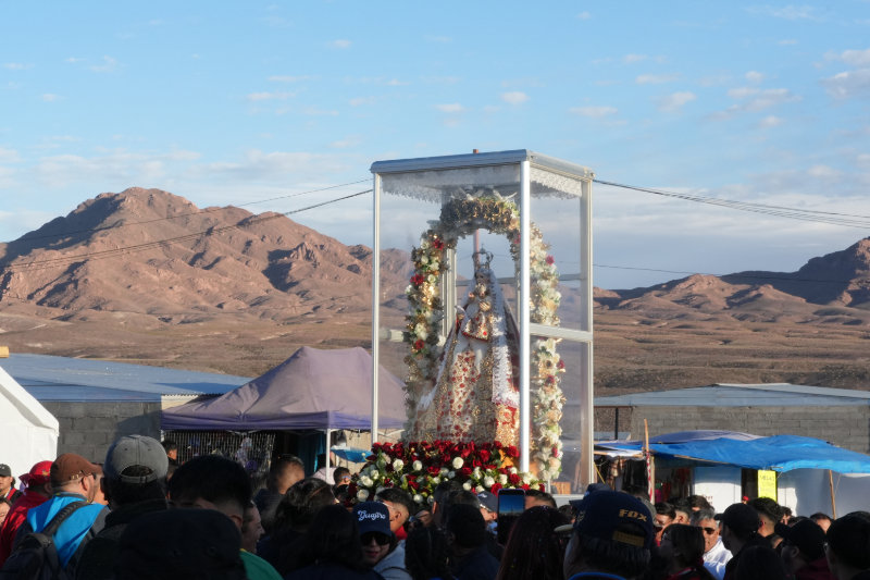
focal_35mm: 88
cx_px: 435
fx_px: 2138
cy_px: 290
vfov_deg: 15.4
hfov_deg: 23.0
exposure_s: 1/160
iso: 1000
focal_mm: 59
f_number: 22
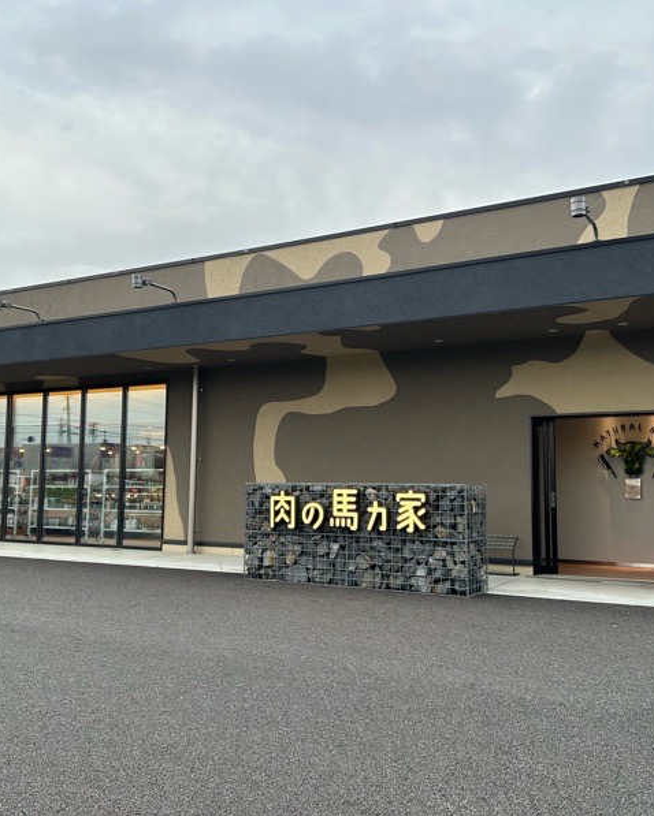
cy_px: 409
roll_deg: -1.2
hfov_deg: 43.4
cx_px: 323
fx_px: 822
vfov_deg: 52.8
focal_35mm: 34
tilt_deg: +5.8
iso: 50
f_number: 1.5
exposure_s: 1/461
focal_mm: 5.7
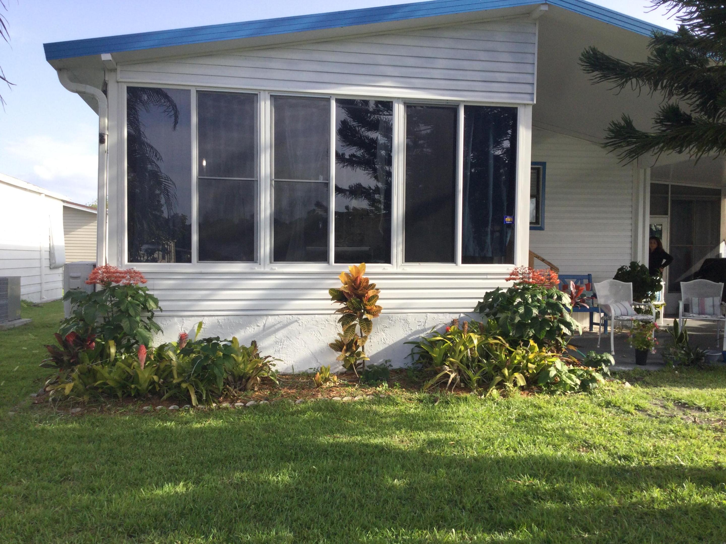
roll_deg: -2.1
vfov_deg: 45.4
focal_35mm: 31
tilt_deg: -1.2
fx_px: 650
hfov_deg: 58.4
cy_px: 272
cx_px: 363
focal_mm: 3.3
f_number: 2.4
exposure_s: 1/431
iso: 25
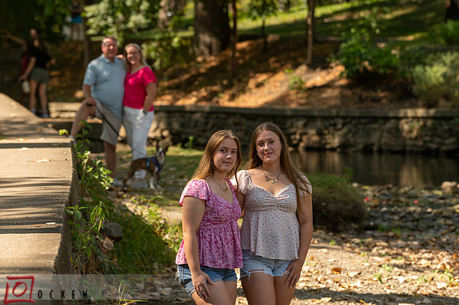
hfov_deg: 9.6
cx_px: 225
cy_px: 176
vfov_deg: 6.4
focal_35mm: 216
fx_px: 2747
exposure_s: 1/250
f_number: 5
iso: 250
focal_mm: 175
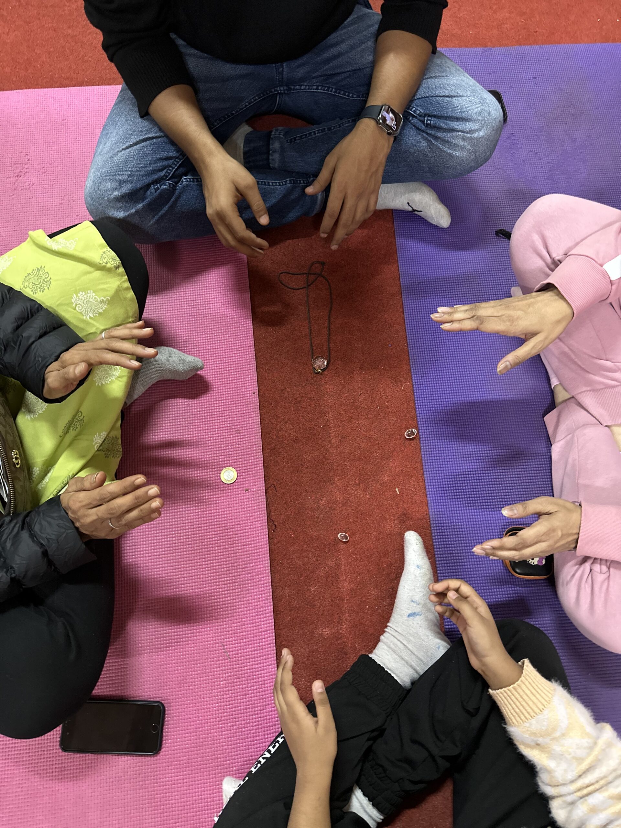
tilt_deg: -74.1
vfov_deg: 71.6
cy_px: 414
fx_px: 574
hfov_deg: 56.8
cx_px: 310
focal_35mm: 24
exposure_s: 1/33
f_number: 1.78
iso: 800
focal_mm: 6.86
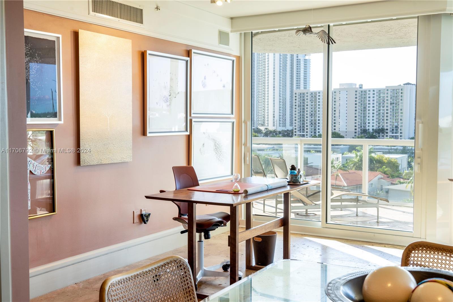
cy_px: 151
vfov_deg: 33.4
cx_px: 226
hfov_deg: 48.5
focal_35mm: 40
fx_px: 503
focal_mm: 40
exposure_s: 1/125
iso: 400
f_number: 9.5
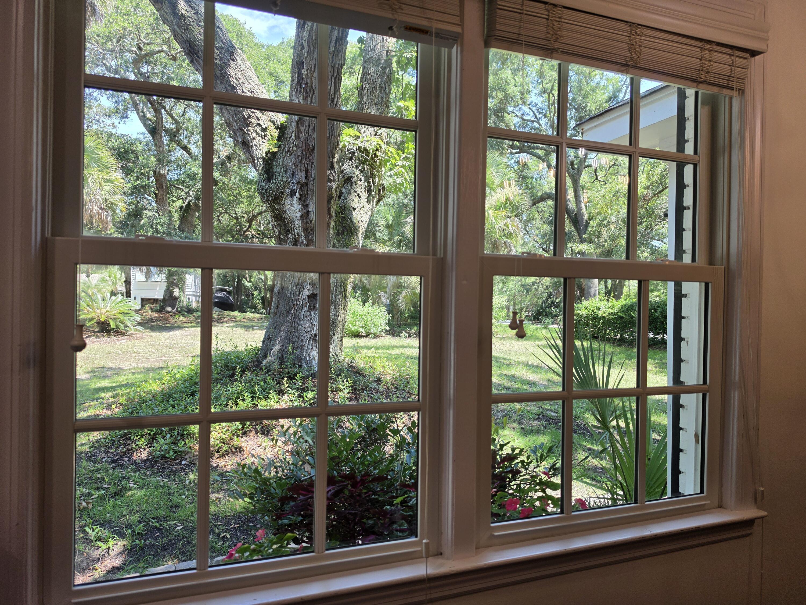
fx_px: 536
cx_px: 403
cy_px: 302
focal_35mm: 23
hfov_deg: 73.9
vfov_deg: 58.9
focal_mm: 6.5
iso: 10
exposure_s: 1/99
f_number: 1.4
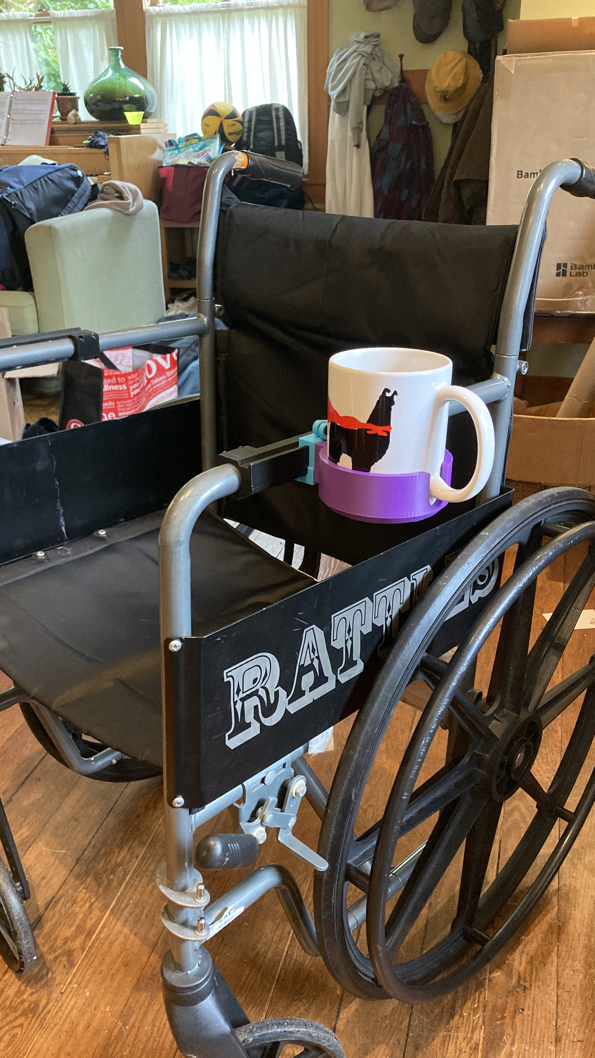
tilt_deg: -24.6
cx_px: 281
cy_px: 532
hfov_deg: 37.8
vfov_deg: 62.6
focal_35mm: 31
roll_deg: +0.8
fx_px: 869
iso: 320
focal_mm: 3.99
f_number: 1.8
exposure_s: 1/30
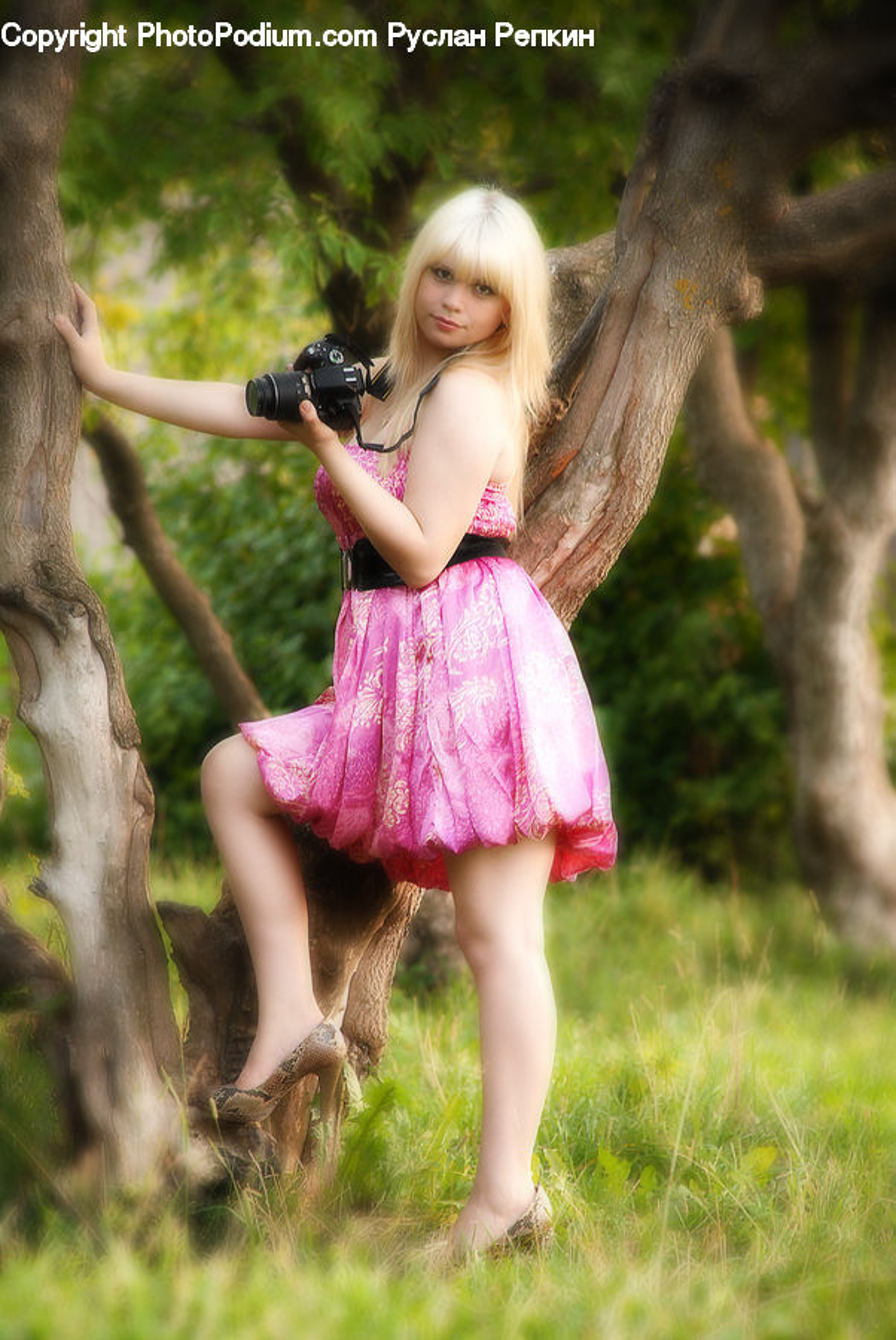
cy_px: 670
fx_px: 11173
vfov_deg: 6.9
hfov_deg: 4.6
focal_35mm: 300
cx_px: 448
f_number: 6.3
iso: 250
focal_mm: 200
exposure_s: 1/15
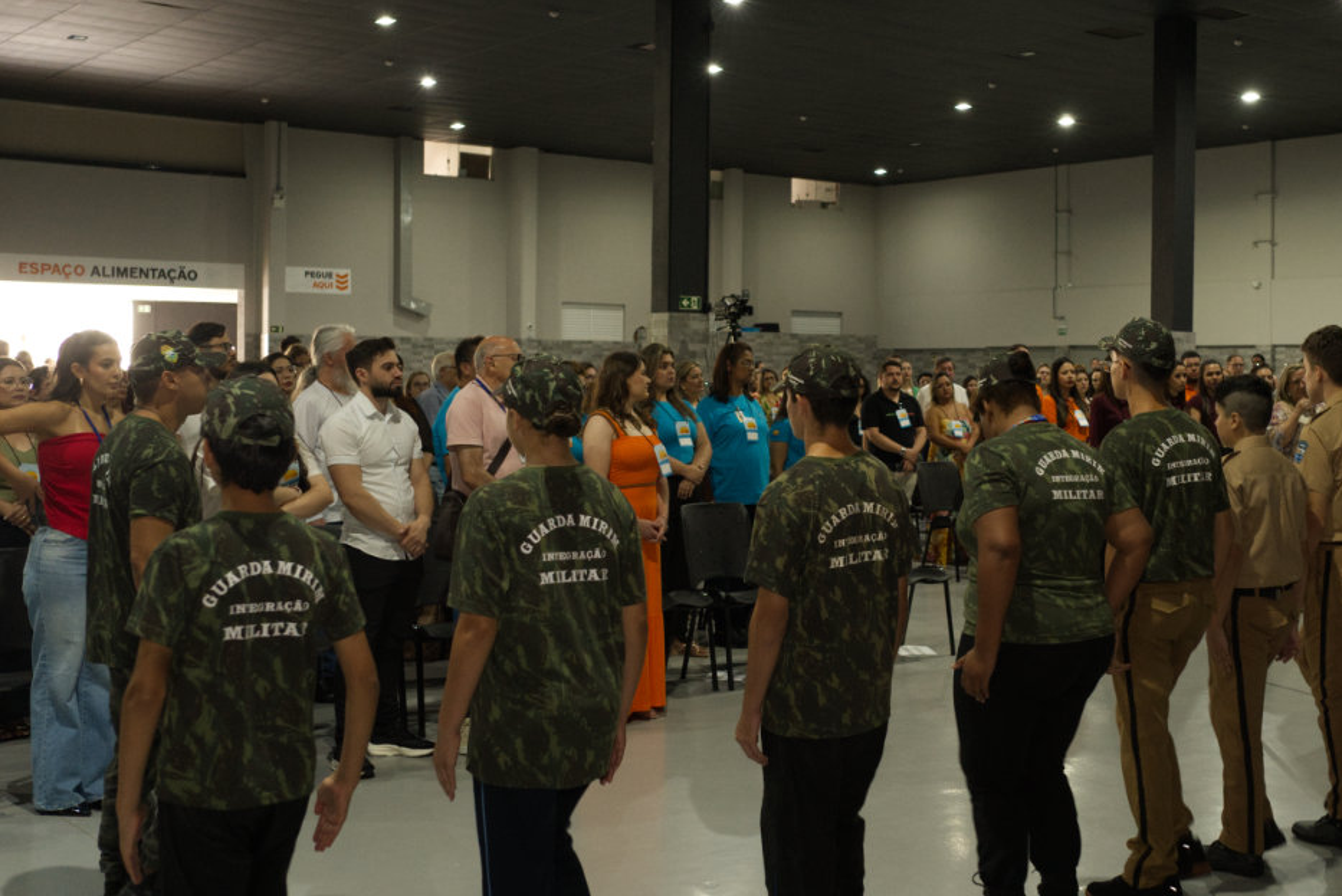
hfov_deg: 43.2
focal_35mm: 45
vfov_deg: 29.9
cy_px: 379
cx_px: 840
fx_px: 1678
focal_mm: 35
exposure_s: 1/100
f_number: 4
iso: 4000
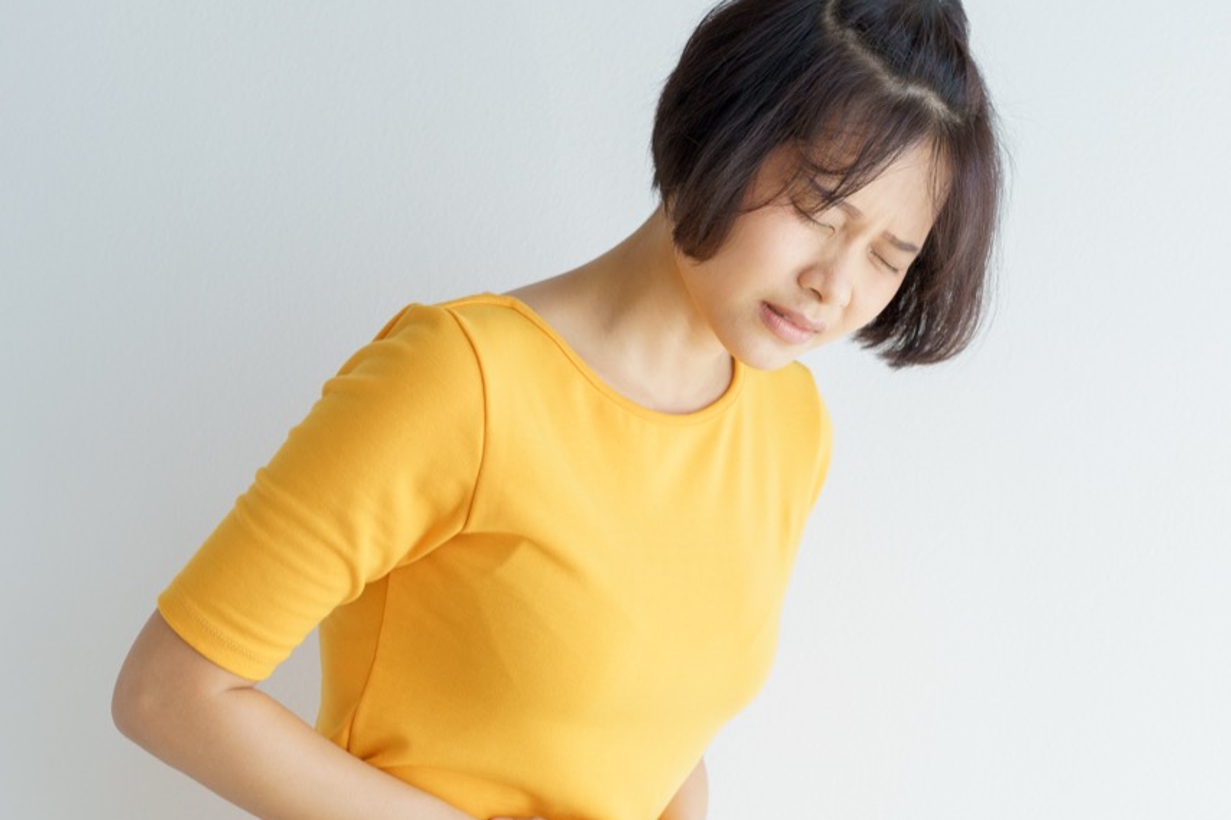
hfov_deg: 19.7
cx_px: 899
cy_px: 604
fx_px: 3521
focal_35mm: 103
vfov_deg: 13.2
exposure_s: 1/125
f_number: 4
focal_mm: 55
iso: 640
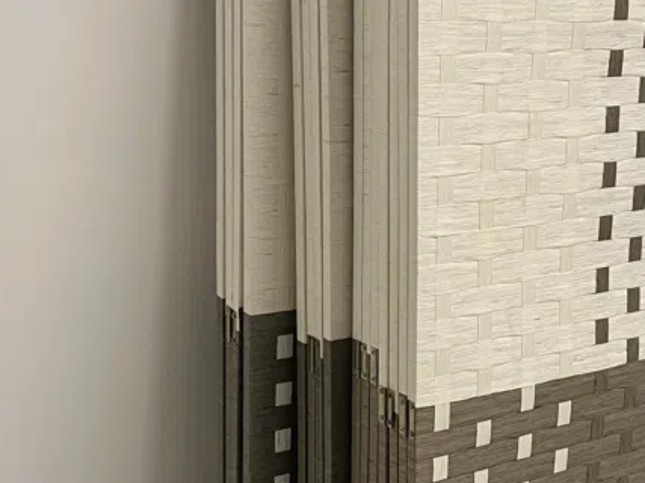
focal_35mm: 39
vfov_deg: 36.6
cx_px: 465
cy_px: 306
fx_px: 726
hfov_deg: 46.5
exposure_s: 1/50
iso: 200
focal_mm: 5.7
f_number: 1.5
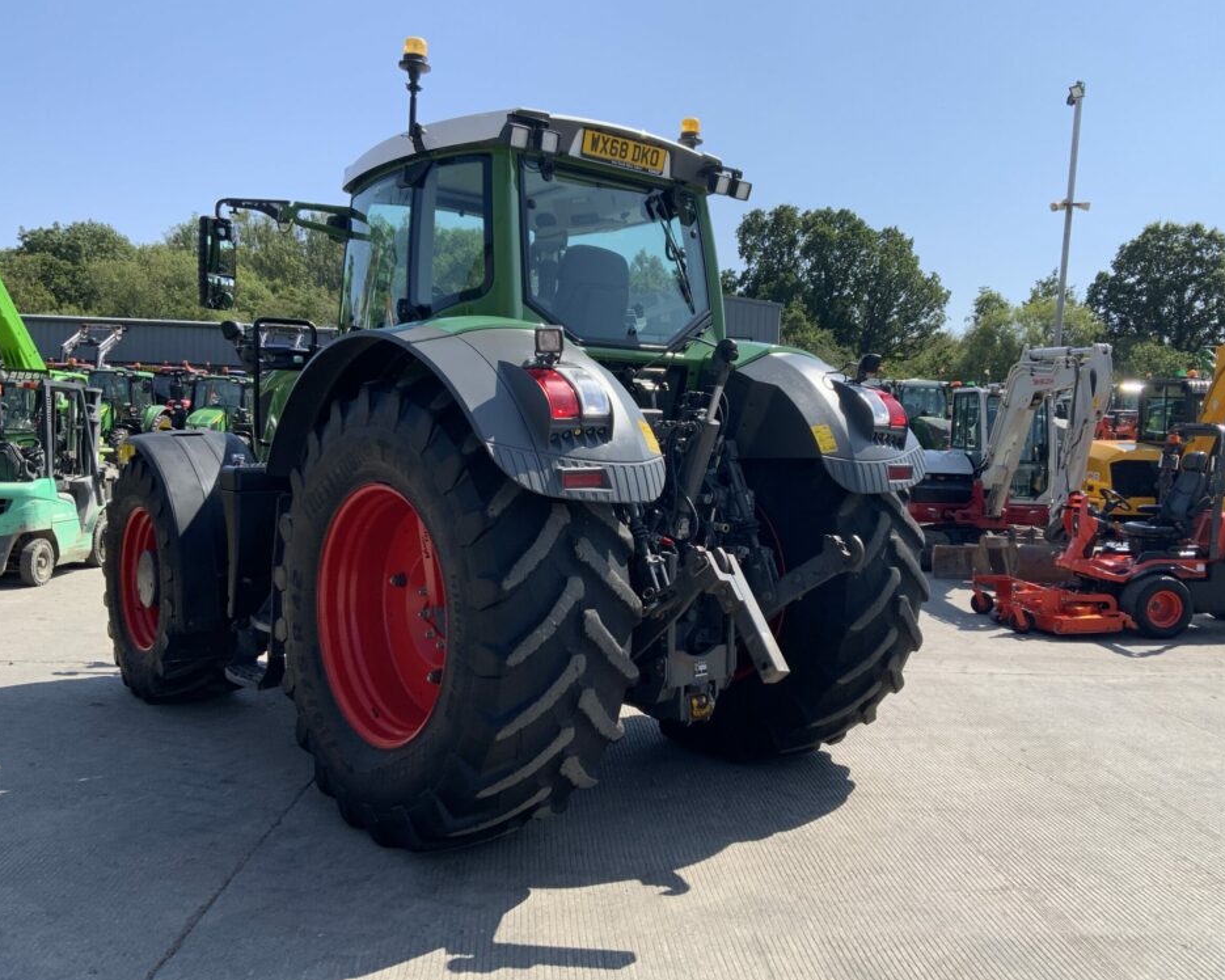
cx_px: 663
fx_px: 1124
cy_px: 497
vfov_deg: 47.1
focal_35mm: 31
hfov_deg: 57.1
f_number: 1.8
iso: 16
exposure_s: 1/1412
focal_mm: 3
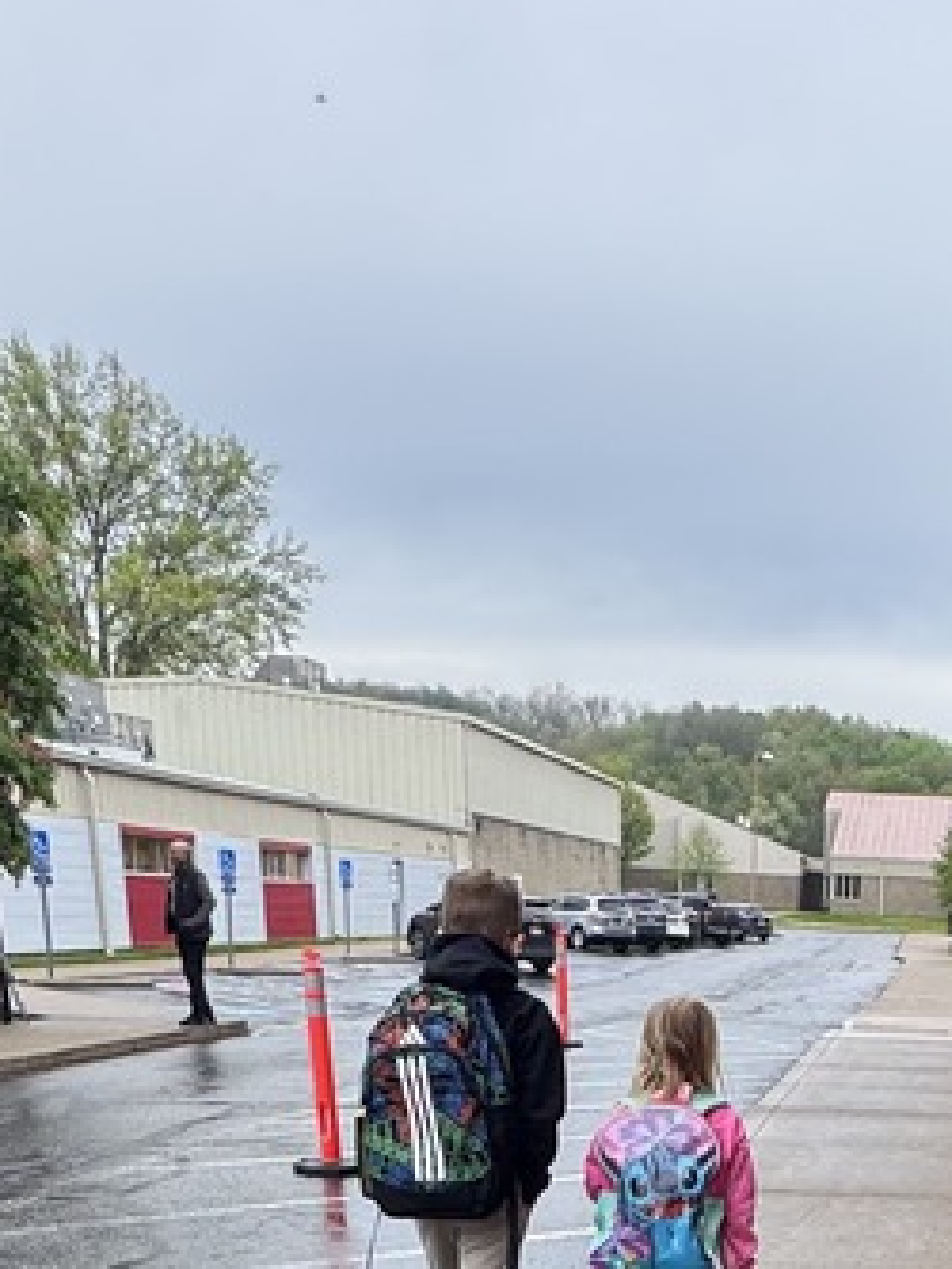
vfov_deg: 34.7
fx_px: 1576
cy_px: 1532
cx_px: 826
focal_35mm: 43
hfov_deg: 32.2
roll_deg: -2.0
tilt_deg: -21.6
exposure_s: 1/99
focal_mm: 2.22
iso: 64
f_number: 2.2
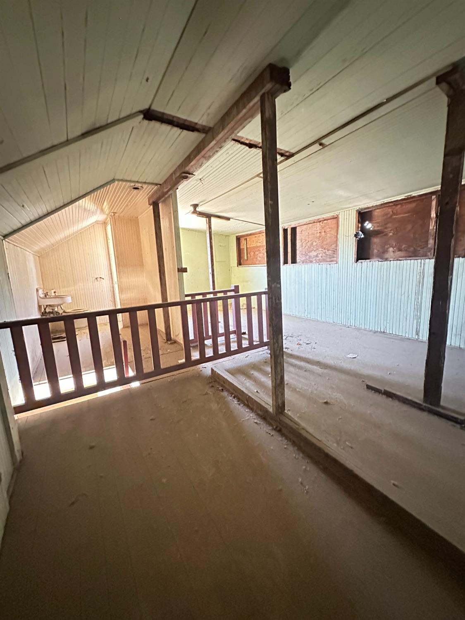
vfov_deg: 102.1
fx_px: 251
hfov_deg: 85.7
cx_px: 232
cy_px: 310
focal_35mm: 14
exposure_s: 1/15
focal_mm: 2.22
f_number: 2.2
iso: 2500
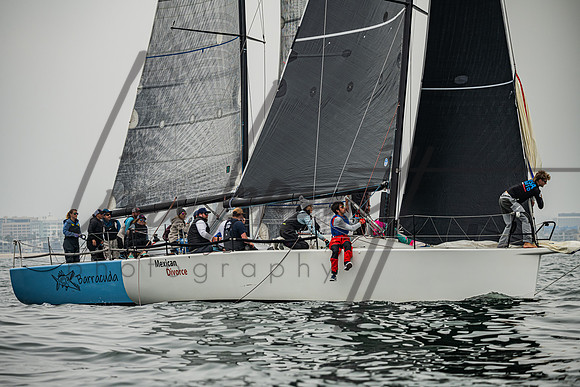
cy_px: 199
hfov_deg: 11.2
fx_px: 2960
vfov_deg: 7.5
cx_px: 279
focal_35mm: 184
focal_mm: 175
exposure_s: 1/4000
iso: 450
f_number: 4.8
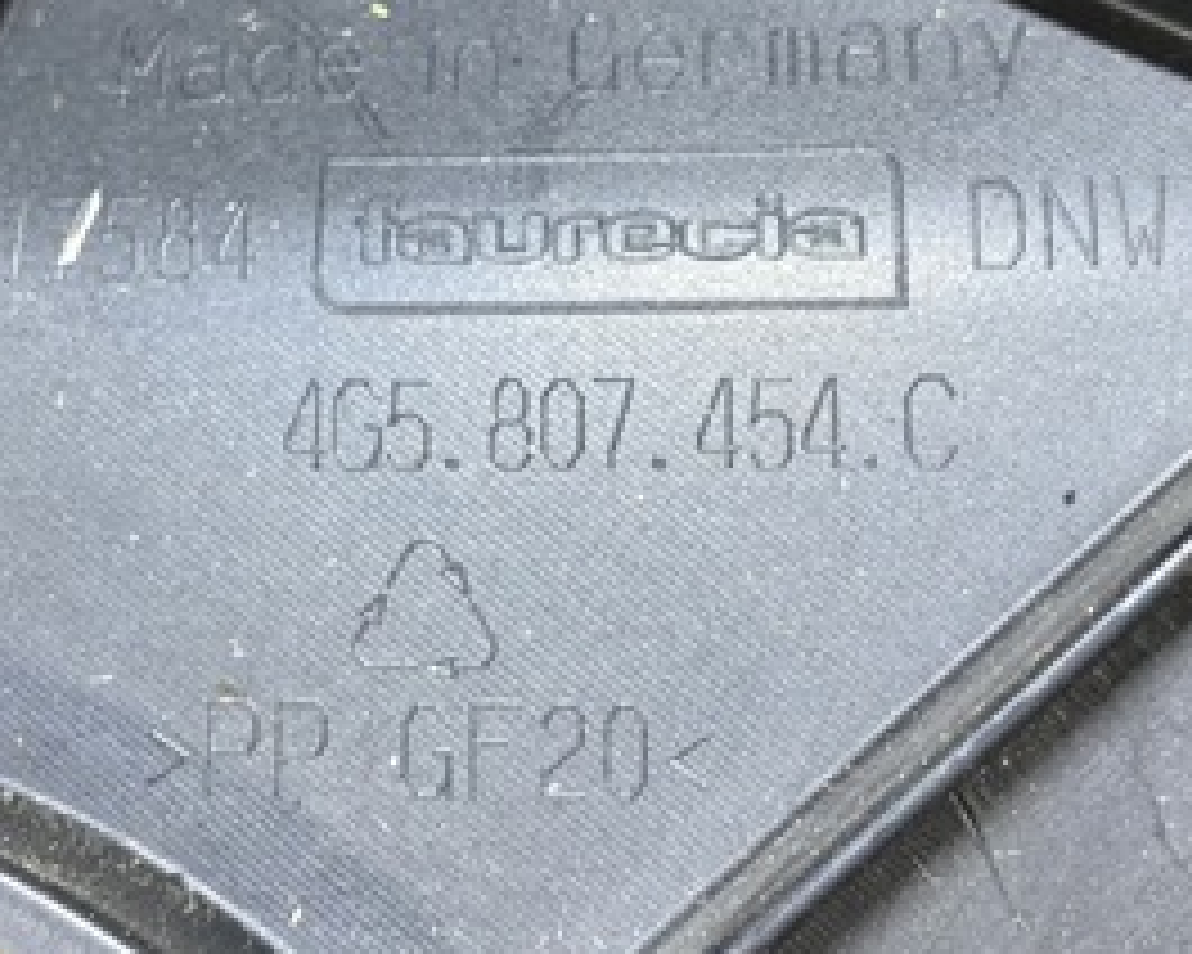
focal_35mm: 59
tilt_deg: -59.1
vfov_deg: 25.7
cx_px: 576
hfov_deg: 32.0
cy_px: 351
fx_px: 2081
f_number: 1.8
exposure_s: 1/60
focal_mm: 4.25
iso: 320
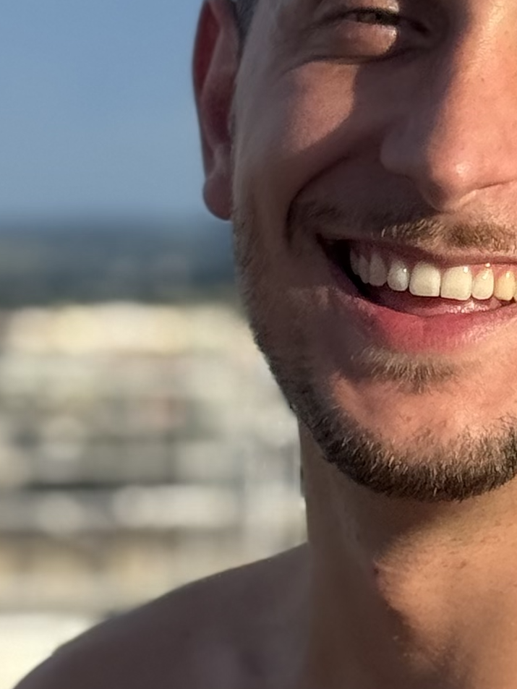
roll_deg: +0.5
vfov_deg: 9.6
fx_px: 4042
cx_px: 539
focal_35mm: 203
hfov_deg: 7.3
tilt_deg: -10.4
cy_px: 826
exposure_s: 1/5208
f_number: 1.78
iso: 80
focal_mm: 6.76
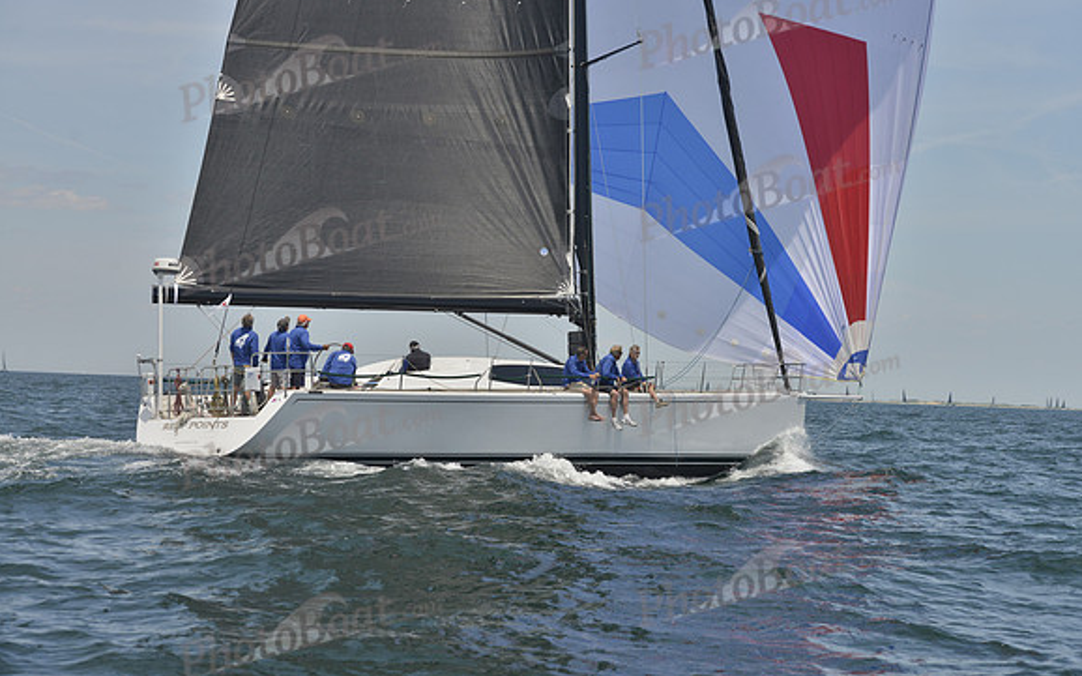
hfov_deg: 23.8
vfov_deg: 15.0
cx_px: 541
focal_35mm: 87
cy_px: 317
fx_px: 2565
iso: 400
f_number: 7.1
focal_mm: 85
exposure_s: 1/800
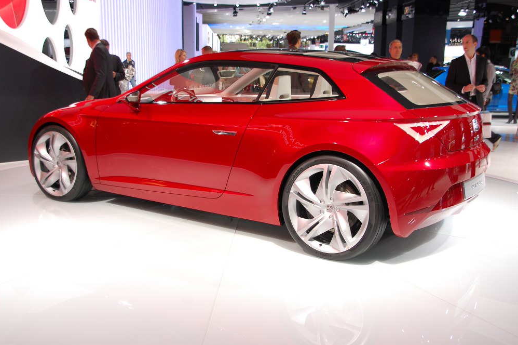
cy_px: 171
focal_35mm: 40
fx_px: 575
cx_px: 254
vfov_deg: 33.4
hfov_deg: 48.5
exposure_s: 1/100
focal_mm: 26
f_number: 5
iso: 400
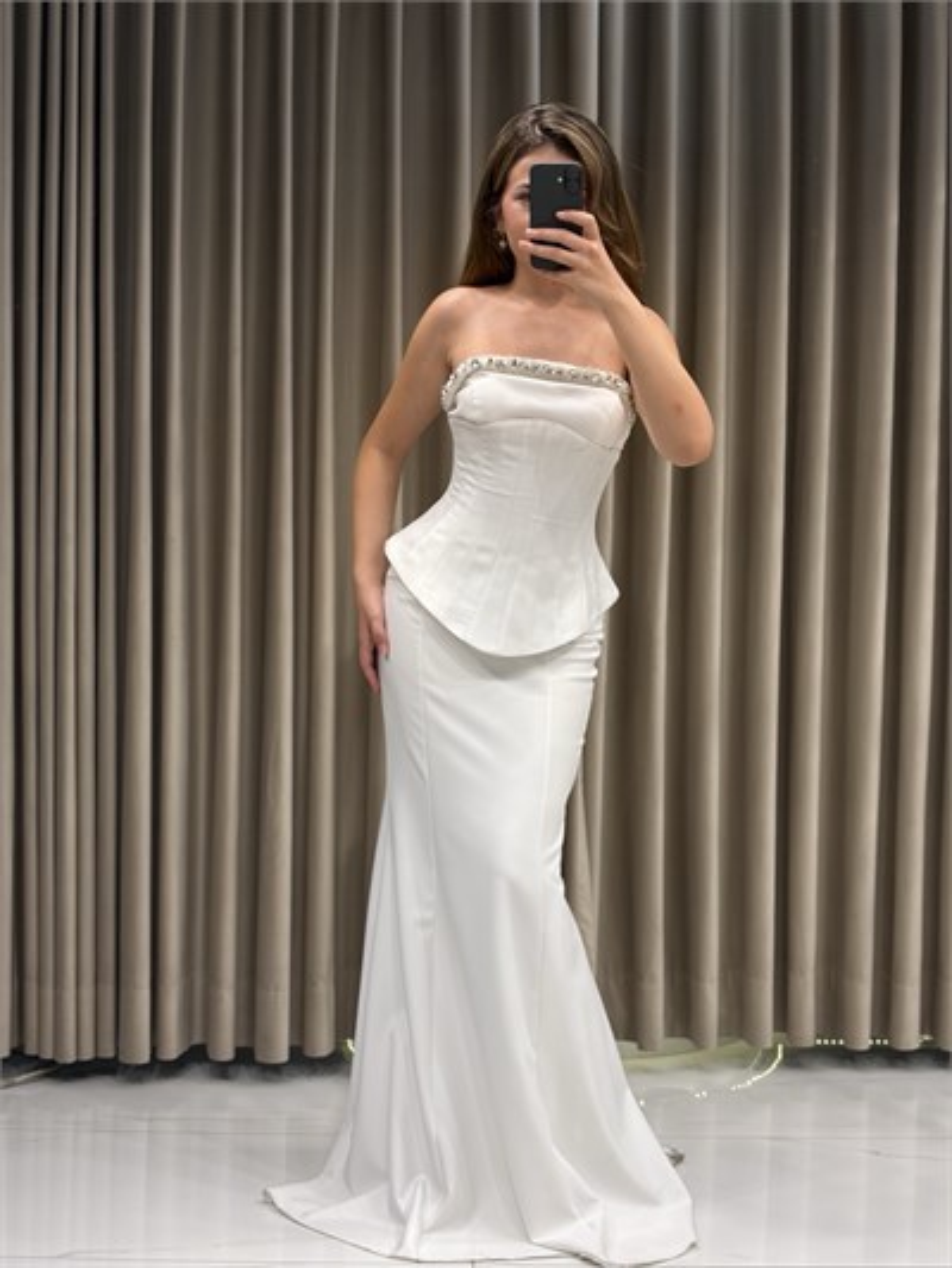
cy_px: 634
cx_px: 476
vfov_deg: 36.8
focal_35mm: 52
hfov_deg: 28.0
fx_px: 1906
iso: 32
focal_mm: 5.96
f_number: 1.6
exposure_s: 1/562
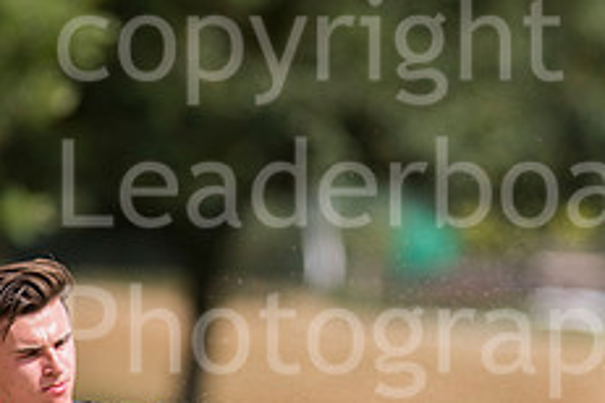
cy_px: 208
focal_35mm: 754
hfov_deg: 2.7
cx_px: 401
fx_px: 12670
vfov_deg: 1.8
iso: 400
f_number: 4.5
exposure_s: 1/3200
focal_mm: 300
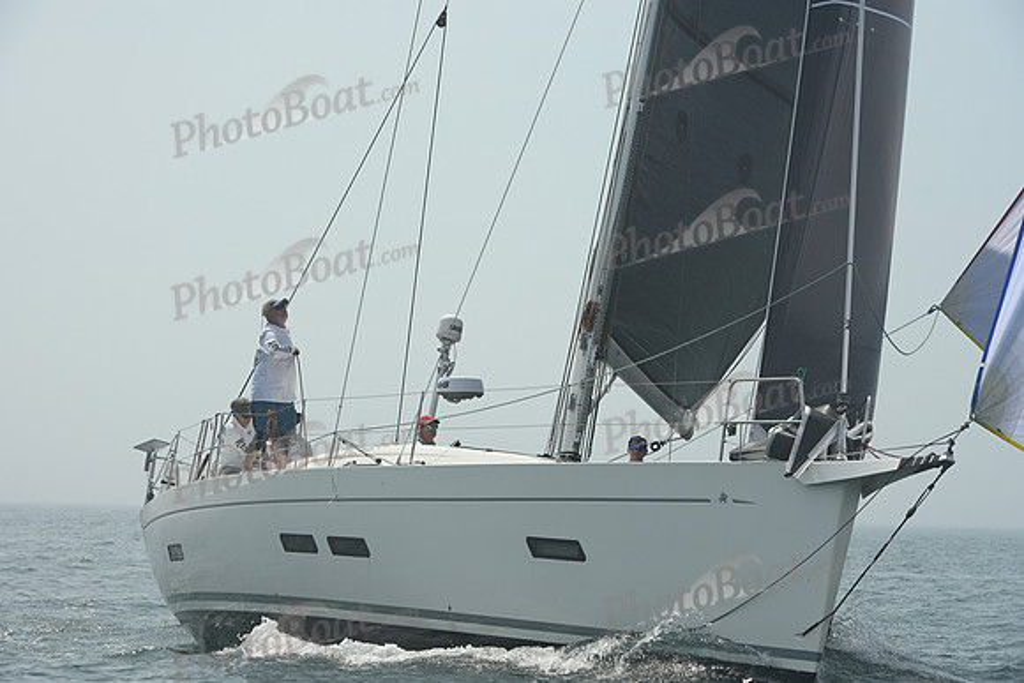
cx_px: 512
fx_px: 3556
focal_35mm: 125
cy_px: 342
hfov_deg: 16.4
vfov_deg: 11.0
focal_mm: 125
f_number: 9
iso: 320
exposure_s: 1/1250
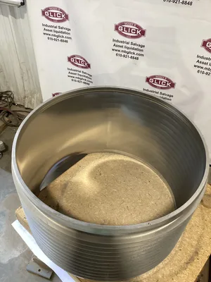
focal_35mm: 31
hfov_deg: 45.4
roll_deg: -1.2
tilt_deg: -44.4
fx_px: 252
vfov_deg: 58.4
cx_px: 106
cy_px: 141
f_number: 2.4
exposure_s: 1/50
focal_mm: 3.3
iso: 320
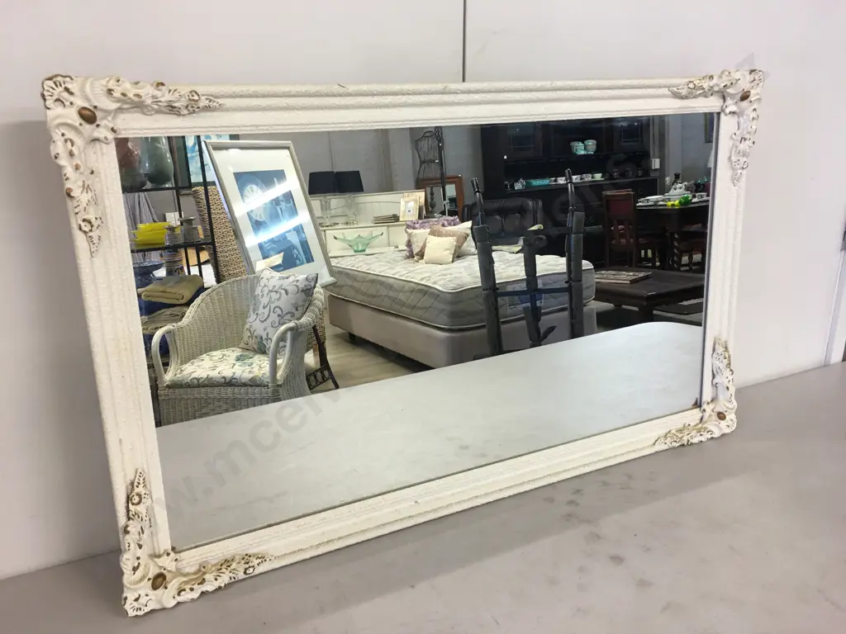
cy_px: 317
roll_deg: -0.5
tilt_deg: -16.9
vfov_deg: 48.2
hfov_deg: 61.7
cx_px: 423
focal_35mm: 29
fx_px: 709
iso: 50
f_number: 2.2
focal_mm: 4.15
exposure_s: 1/33
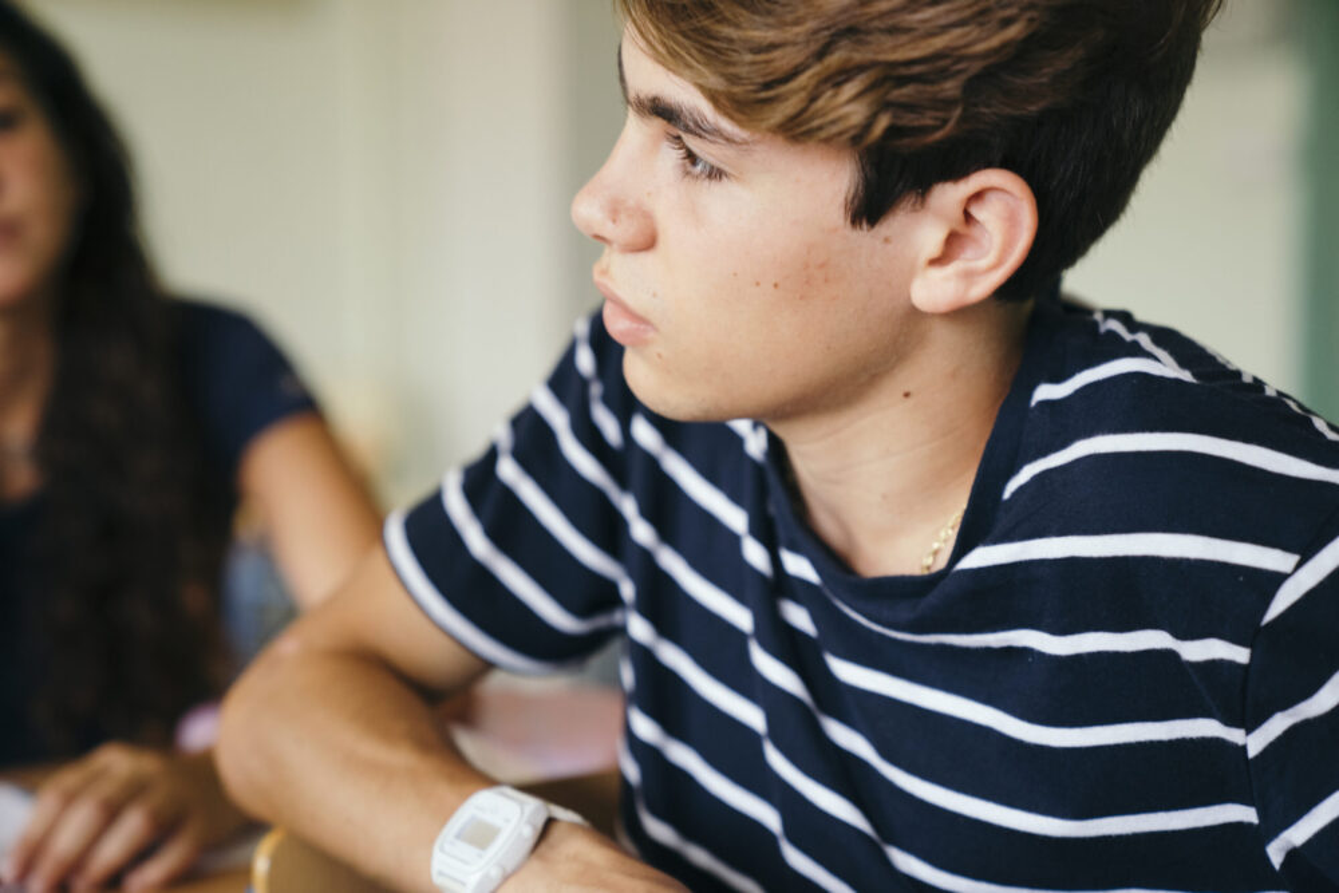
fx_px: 2455
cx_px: 670
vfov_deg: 20.6
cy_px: 446
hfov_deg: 30.5
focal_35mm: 66
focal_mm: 66
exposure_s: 1/200
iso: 640
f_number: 2.8
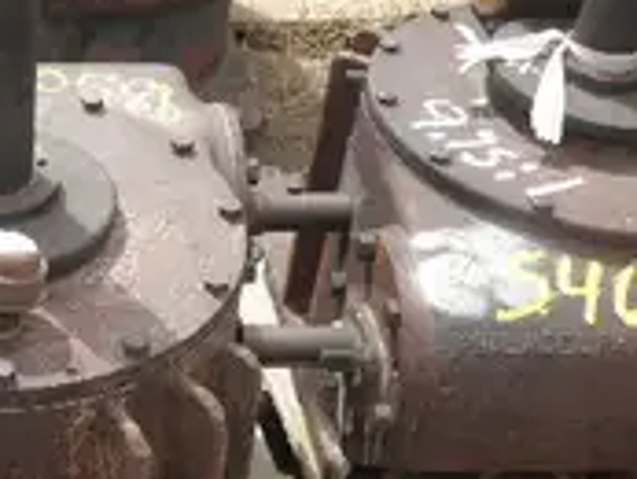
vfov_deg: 18.0
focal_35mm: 81
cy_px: 409
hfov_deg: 23.3
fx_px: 1492
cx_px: 37
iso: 64
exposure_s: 1/500
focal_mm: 6.1
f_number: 3.2
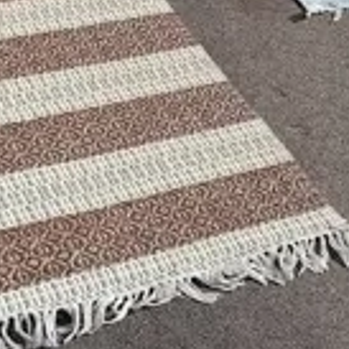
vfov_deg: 16.2
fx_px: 1198
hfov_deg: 16.6
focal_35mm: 105
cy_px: -8
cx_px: 209
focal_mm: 3.98
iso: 50
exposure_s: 1/749
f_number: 1.8
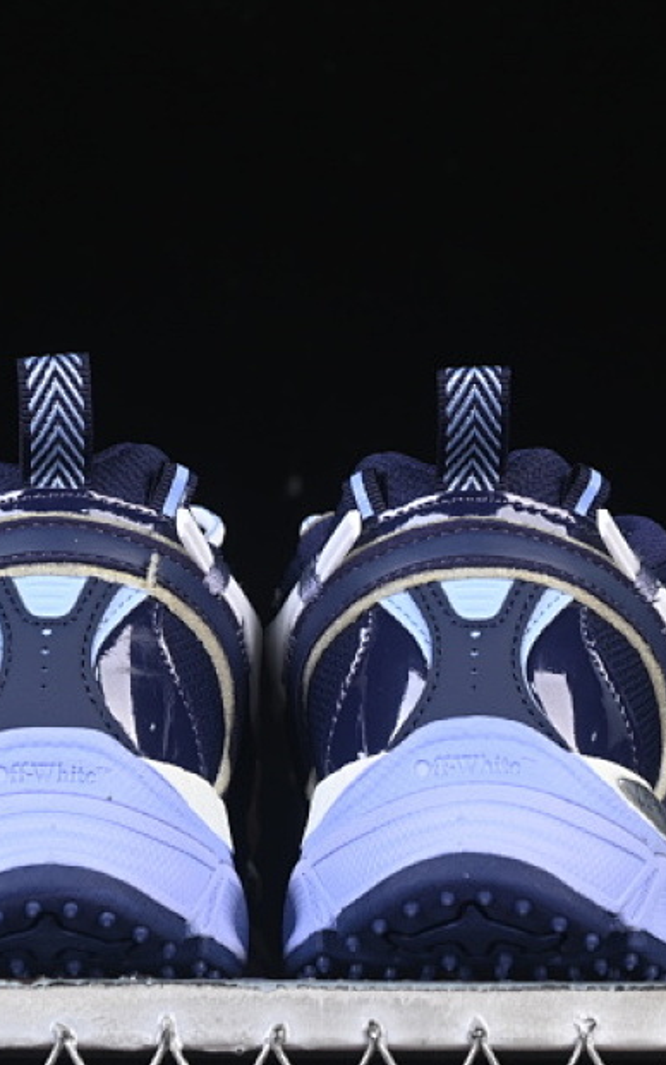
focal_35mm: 133
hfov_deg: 9.8
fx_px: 3863
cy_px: 599
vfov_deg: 15.7
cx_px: 263
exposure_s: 1/60
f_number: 6.3
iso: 160
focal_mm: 50
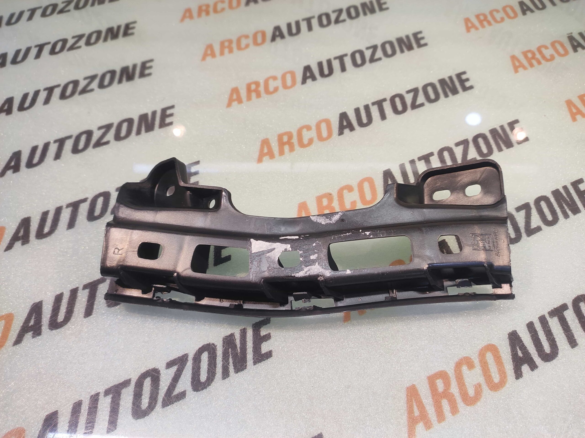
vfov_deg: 74.7
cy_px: 219
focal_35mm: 17
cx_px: 292
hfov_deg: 91.1
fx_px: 287
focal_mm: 4.74
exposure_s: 1/33
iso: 199
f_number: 1.79
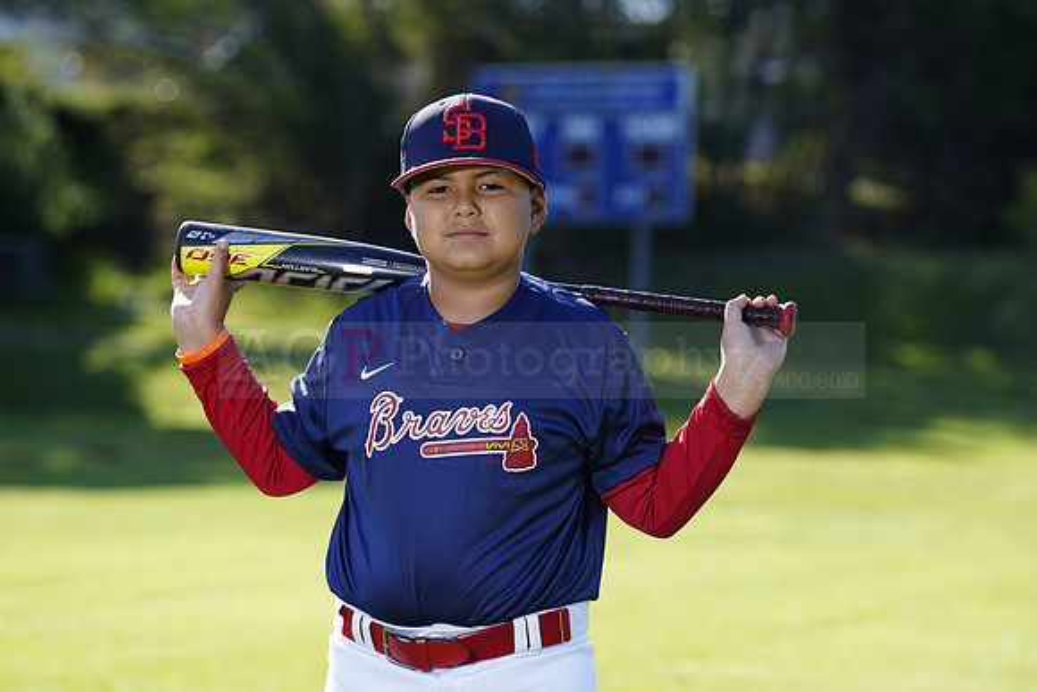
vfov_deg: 8.8
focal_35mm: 156
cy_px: 346
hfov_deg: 13.2
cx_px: 518
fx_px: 4495
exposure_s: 1/250
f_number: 5
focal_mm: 156
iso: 100
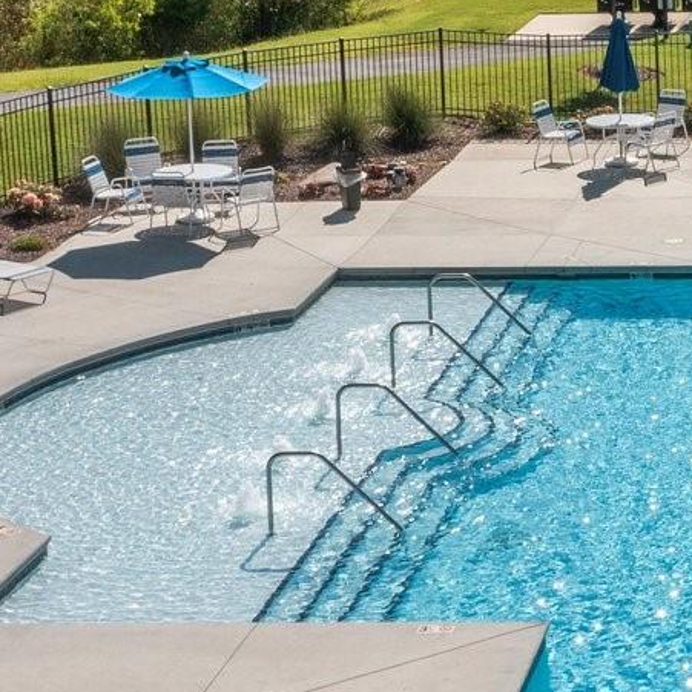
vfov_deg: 16.0
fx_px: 2443
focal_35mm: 108
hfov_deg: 15.3
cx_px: 933
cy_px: 117
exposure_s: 1/800
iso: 100
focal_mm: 10.26
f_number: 7.1
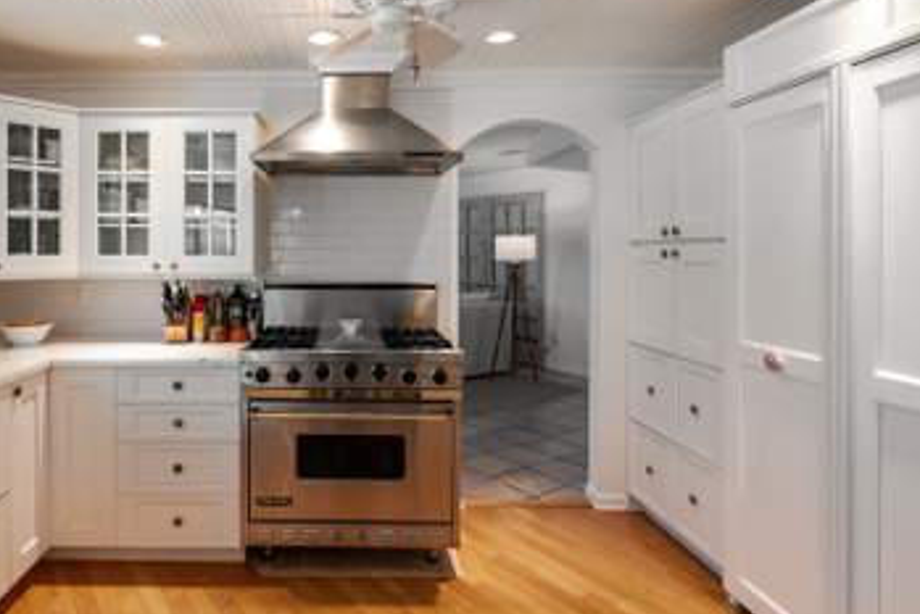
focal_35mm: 22
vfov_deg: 57.0
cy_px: 256
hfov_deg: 76.8
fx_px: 562
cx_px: 330
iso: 1250
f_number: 9
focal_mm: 16
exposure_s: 1/30
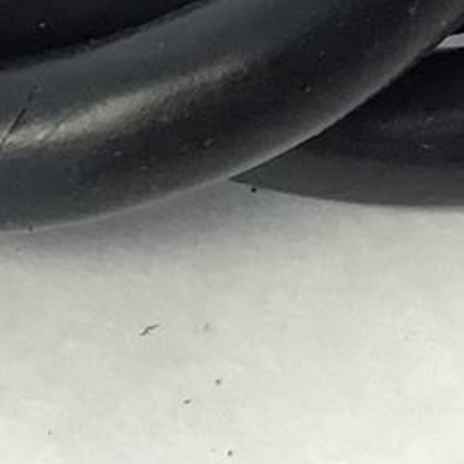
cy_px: -519
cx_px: 75
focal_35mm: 208
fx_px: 3154
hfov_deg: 8.4
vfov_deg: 8.0
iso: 32
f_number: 2.4
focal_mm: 3.3
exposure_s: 1/30
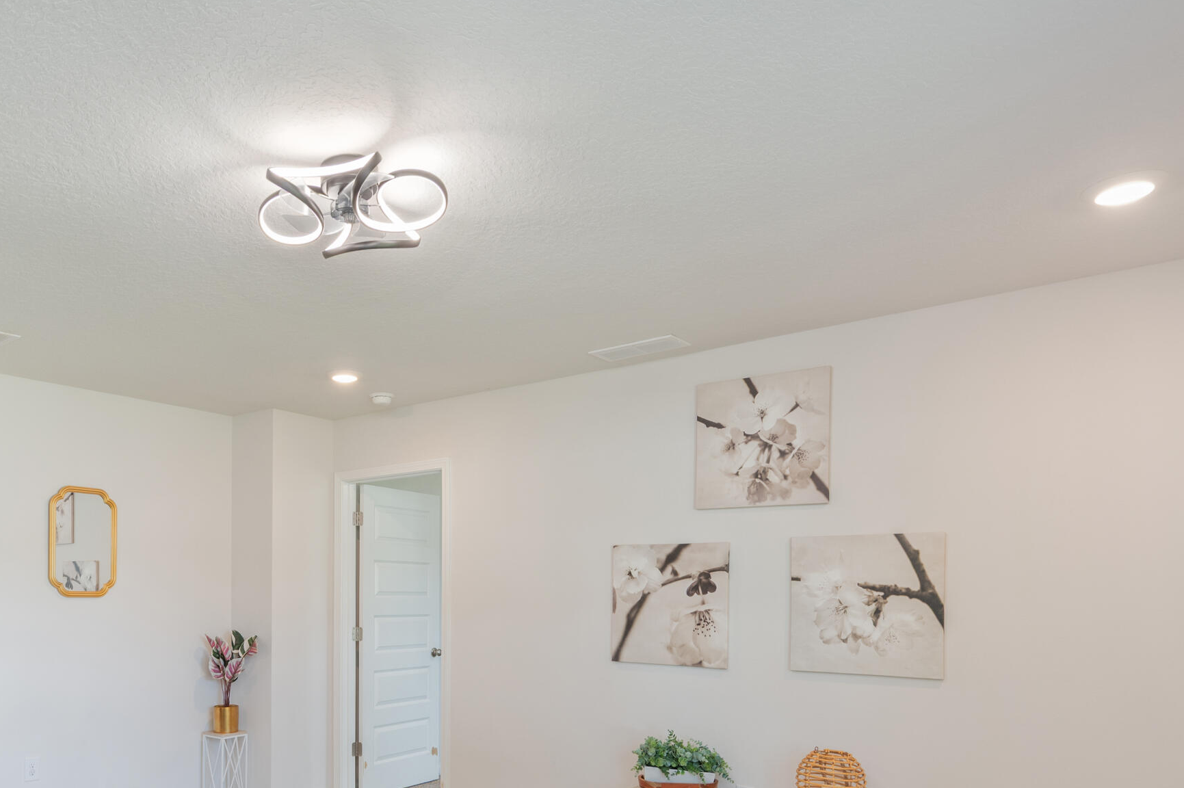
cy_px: 613
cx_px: 416
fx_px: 855
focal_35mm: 26
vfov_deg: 47.2
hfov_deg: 67.9
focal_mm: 15
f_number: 8
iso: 400
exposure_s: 1/25
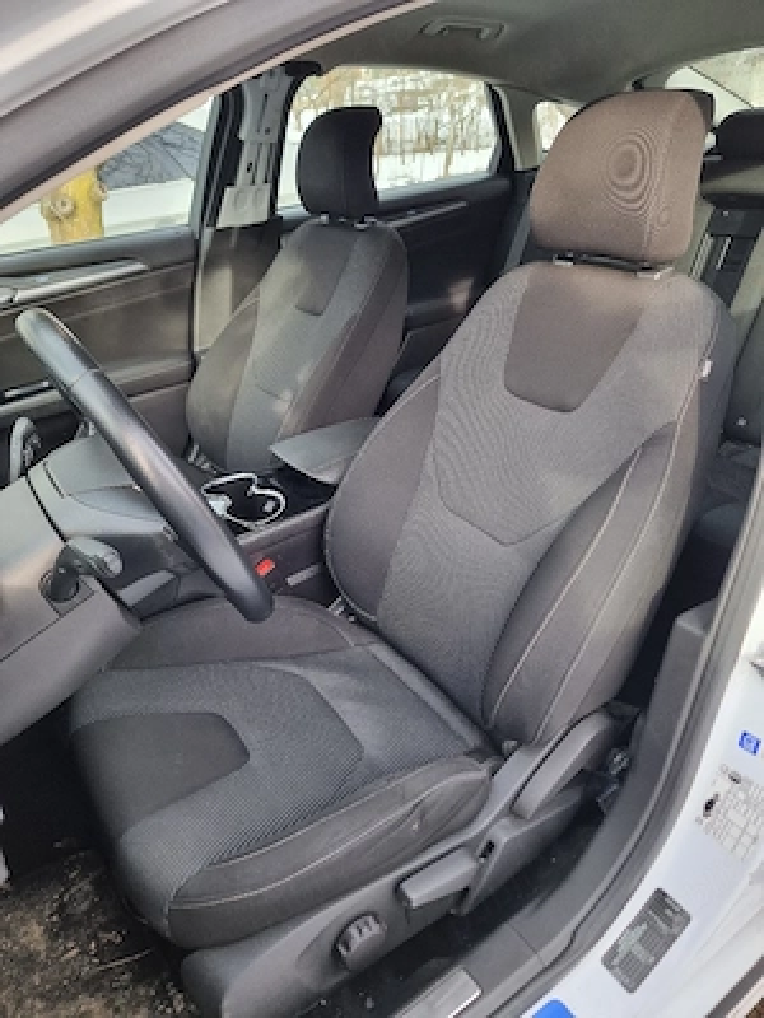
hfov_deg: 56.8
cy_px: 509
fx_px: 706
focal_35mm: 24
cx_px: 382
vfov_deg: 71.6
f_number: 1.8
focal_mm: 6.7
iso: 50
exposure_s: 1/100
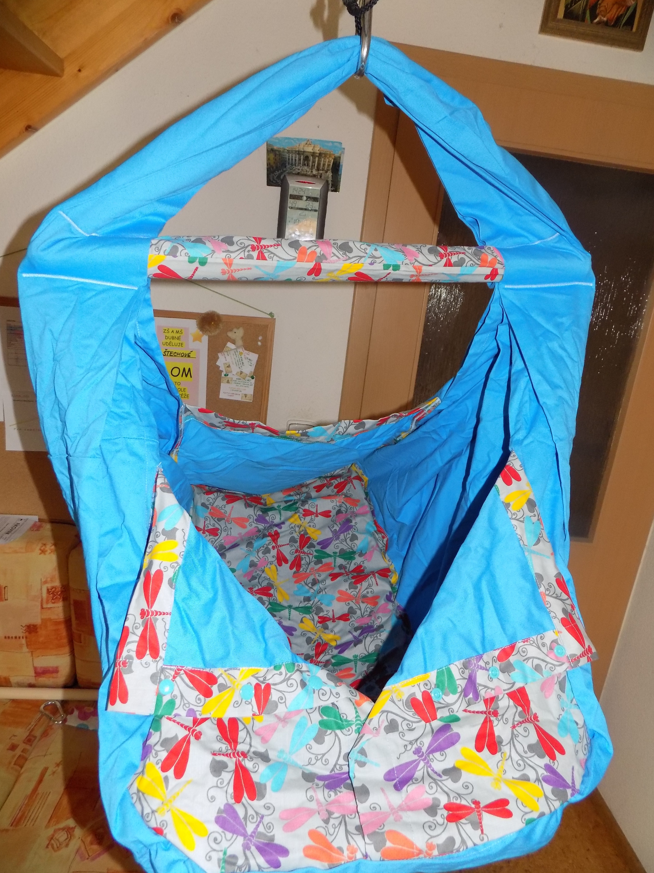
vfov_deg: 73.9
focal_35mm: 23
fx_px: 579
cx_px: 327
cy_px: 436
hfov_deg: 58.9
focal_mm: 4
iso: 200
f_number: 3.1
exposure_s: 1/30
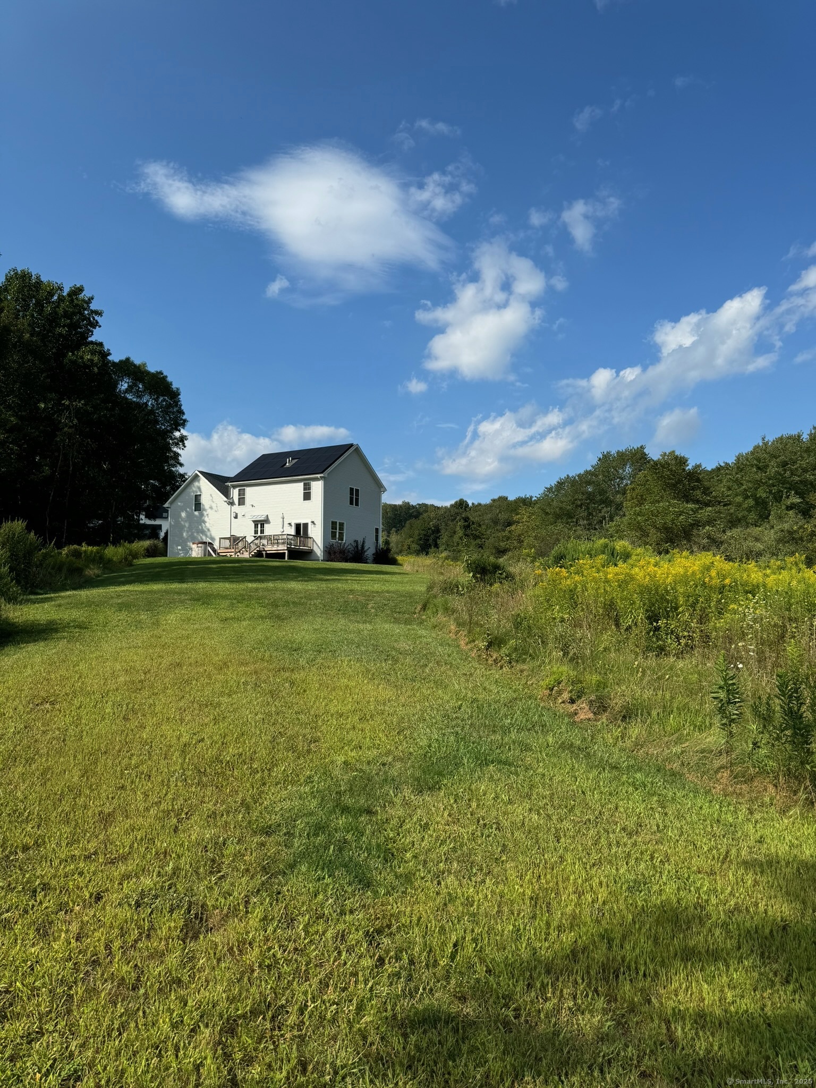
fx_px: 754
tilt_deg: +4.9
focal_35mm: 24
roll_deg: +0.0
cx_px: 408
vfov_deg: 71.6
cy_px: 544
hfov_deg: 56.8
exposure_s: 1/4950
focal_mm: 6.76
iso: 80
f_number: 1.78
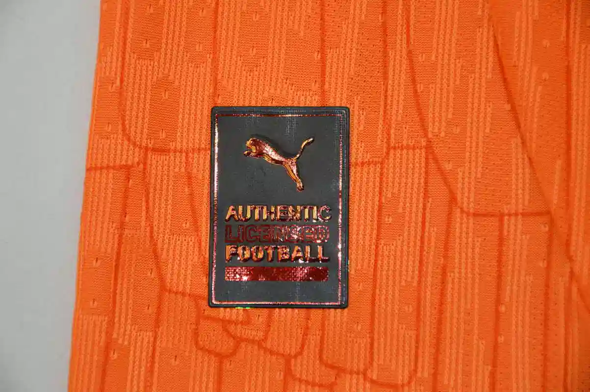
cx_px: 295
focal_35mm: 158
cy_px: 196
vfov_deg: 8.7
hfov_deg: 13.1
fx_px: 2579
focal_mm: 105
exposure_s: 1/200
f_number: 5.6
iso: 400
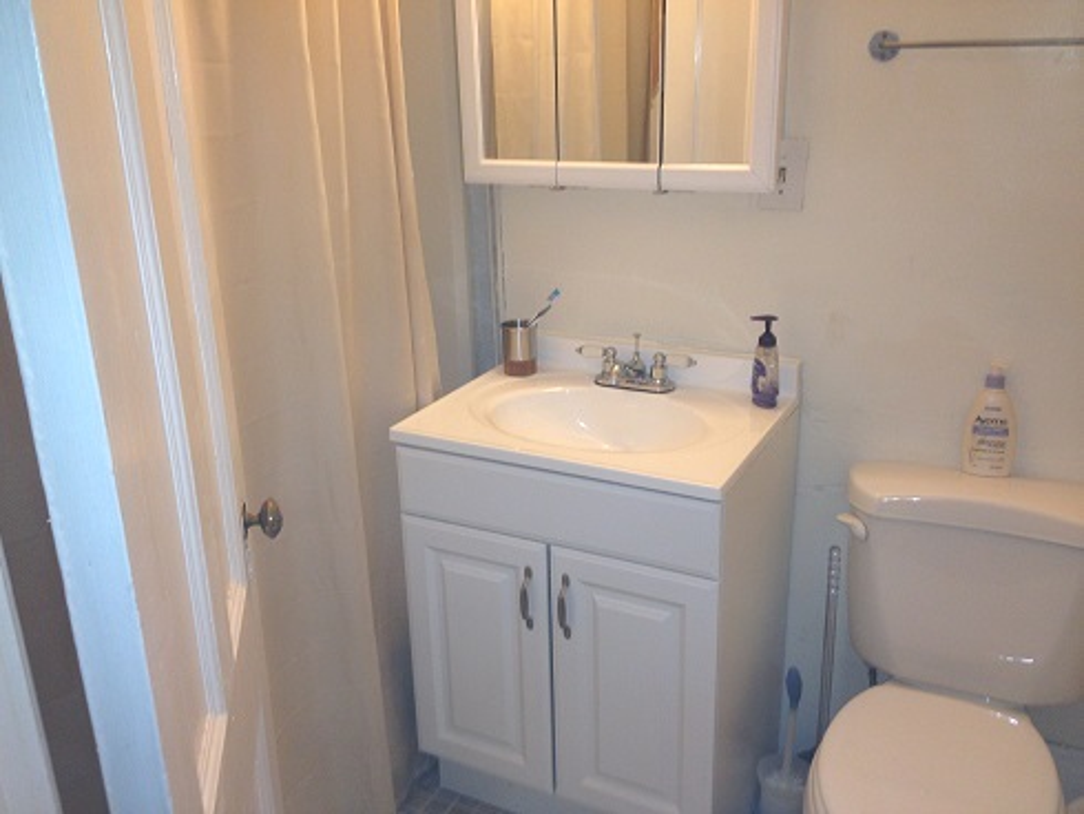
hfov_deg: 52.6
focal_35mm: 35
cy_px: 407
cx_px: 542
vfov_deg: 40.7
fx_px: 1097
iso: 80
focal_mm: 4.28
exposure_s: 1/20
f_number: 2.4
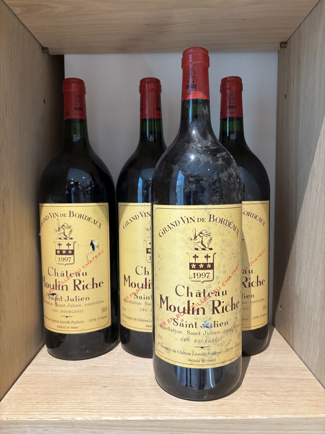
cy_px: 217
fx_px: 325
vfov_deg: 67.3
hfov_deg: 53.1
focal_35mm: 26
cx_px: 162
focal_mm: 5.96
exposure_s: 1/60
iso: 200
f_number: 1.6
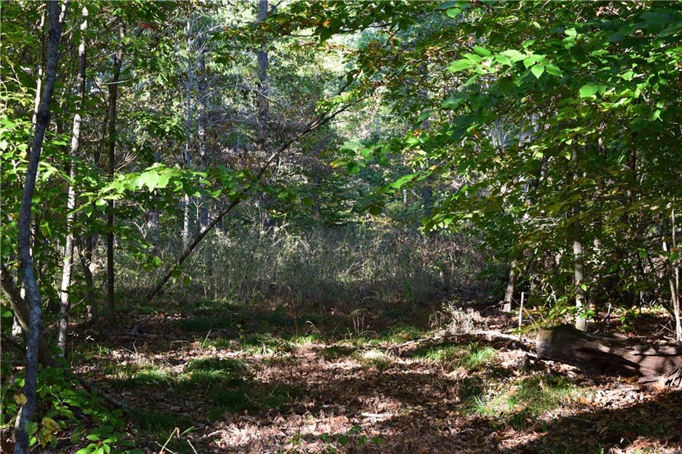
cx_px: 341
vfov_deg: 20.1
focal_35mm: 68
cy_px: 227
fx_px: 1278
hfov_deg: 29.9
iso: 400
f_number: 8
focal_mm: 45
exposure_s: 1/60
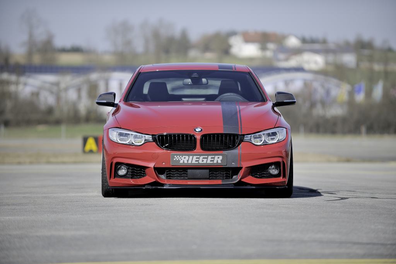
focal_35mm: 200
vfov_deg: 6.9
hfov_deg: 10.3
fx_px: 2200
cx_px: 198
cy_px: 132
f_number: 2.8
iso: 250
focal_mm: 200
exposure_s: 1/3200
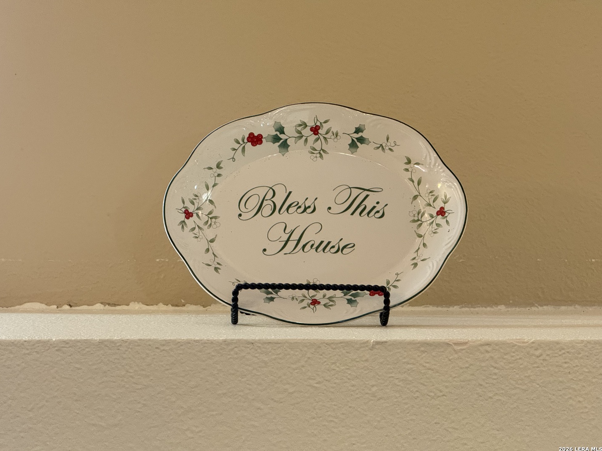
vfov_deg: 12.2
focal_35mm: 121
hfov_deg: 16.3
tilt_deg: -0.3
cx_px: 300
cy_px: 225
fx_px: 2104
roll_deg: -0.4
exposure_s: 1/60
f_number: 2.8
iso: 640
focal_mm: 15.66
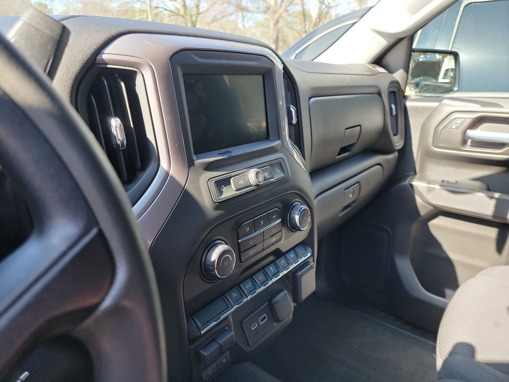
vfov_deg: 56.8
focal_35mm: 24
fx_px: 353
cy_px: 191
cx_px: 254
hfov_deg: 71.6
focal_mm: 6.7
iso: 149
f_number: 1.8
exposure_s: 1/59
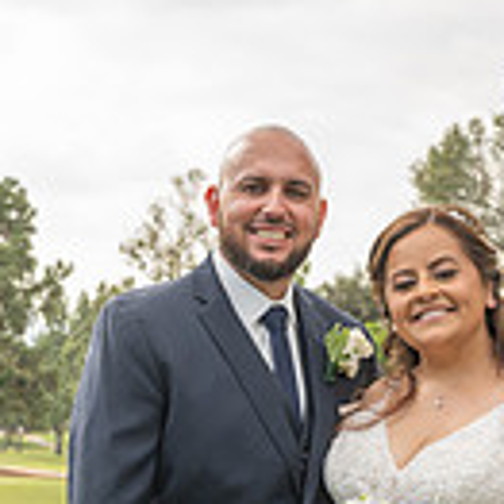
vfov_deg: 14.1
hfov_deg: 14.8
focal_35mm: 117
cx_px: 389
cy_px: 704
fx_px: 1927
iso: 200
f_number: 6.3
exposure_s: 1/200
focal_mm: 40
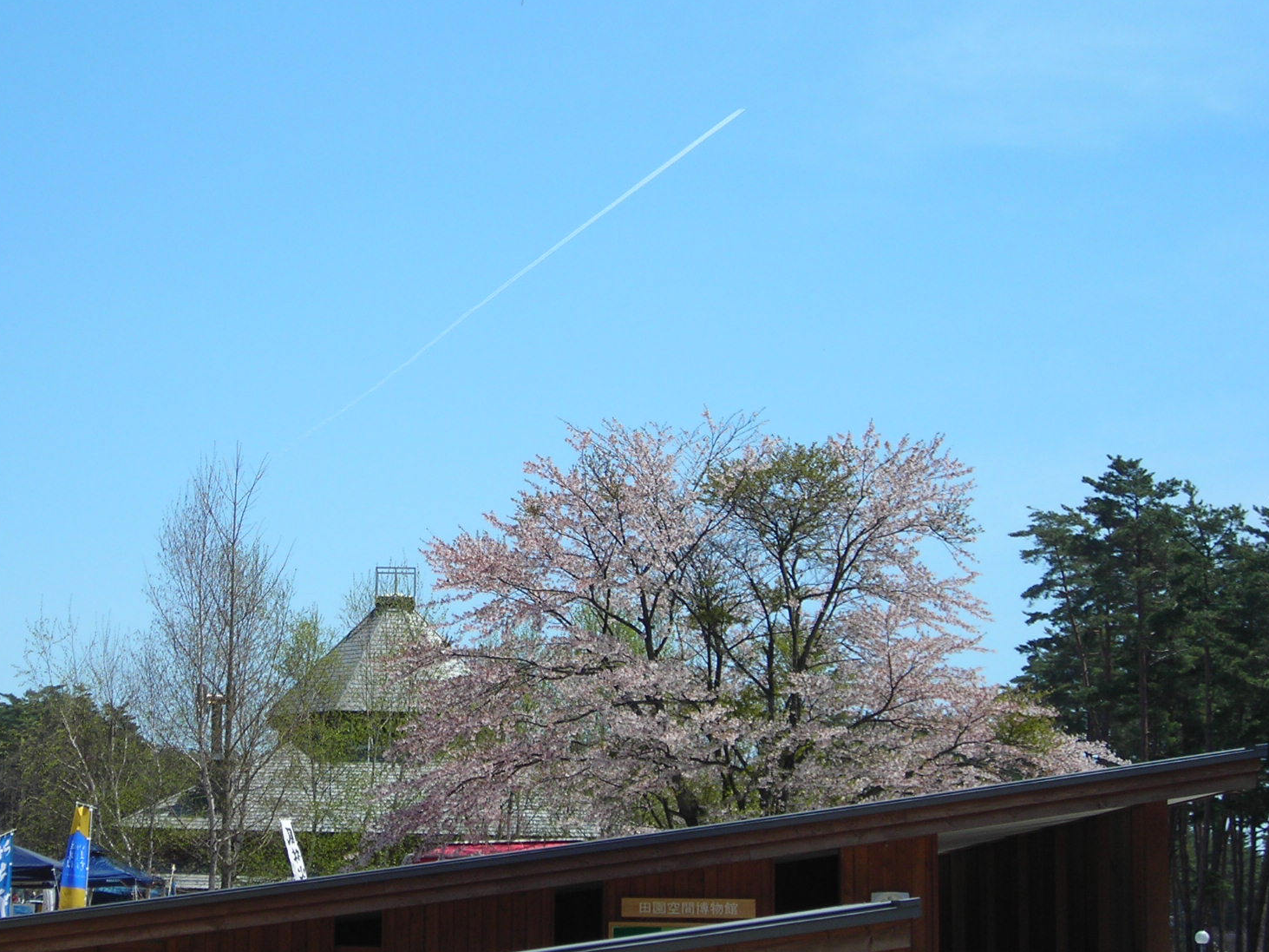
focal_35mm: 77
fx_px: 2823
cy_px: 474
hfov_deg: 25.2
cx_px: 459
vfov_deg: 19.1
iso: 50
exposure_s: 1/140
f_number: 7.3
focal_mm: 9.1
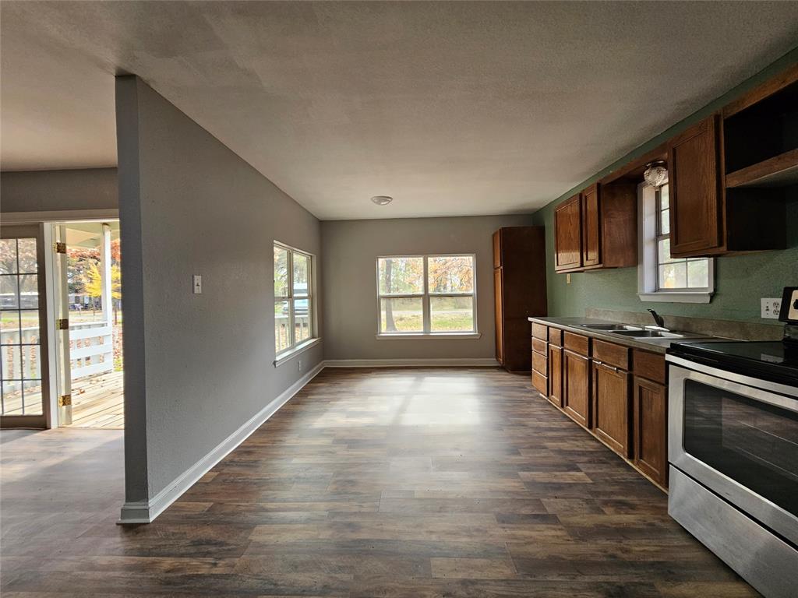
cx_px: 399
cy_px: 299
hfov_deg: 106.2
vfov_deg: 89.9
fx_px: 300
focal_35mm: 13
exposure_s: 1/60
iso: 80
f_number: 2.2
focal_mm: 2.2
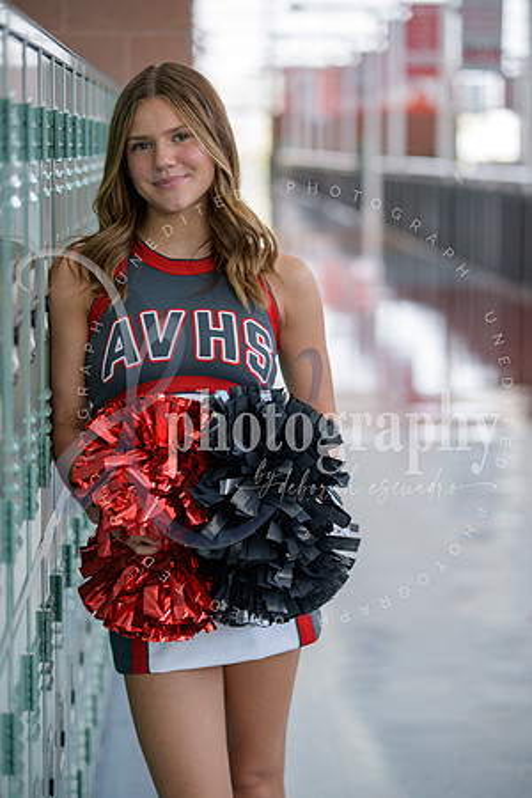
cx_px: 266
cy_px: 399
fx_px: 2172
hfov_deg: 14.0
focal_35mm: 98
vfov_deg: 20.8
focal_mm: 98
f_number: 2.8
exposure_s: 1/125
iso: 250
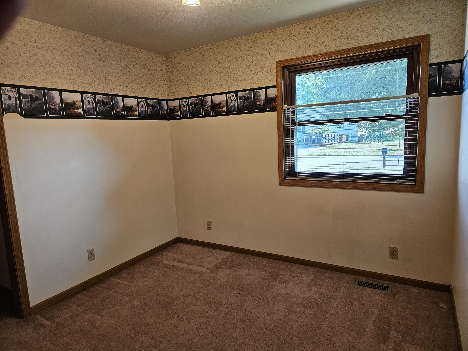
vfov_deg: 58.9
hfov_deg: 73.9
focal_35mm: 23
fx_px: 311
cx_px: 234
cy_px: 176
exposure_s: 1/120
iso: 160
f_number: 1.8
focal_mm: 5.4
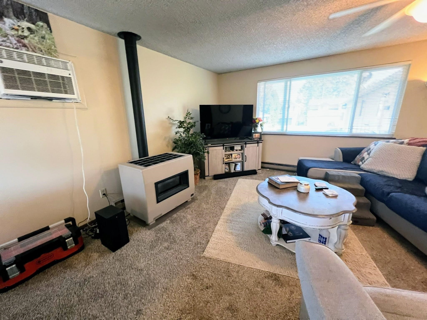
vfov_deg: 89.9
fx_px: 160
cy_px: 160
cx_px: 214
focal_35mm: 13
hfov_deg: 106.2
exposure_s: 1/60
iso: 400
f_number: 1.8
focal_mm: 1.57
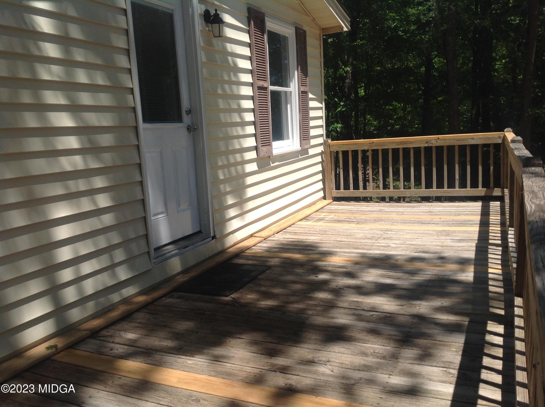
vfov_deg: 40.6
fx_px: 550
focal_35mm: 35
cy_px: 204
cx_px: 272
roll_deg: +3.4
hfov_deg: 52.7
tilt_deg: -9.2
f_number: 2.4
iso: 50
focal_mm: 4.28
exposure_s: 1/1592
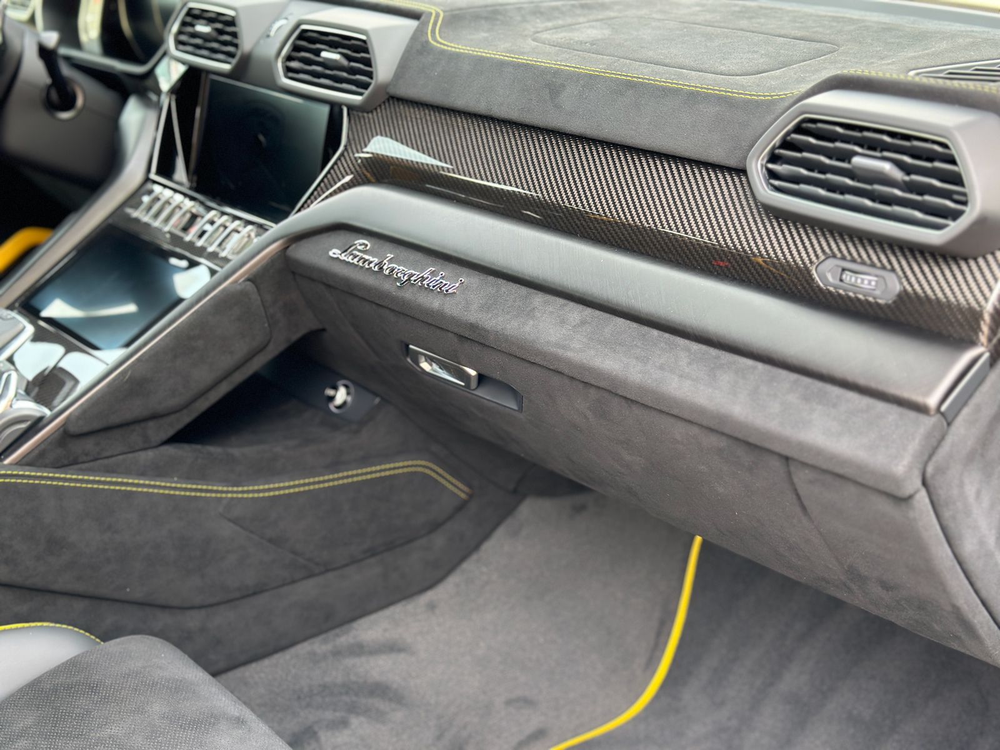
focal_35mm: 48
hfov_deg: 39.7
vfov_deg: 30.3
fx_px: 1387
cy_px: 375
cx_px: 500
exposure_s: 1/96
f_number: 1.78
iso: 125
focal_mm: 6.86
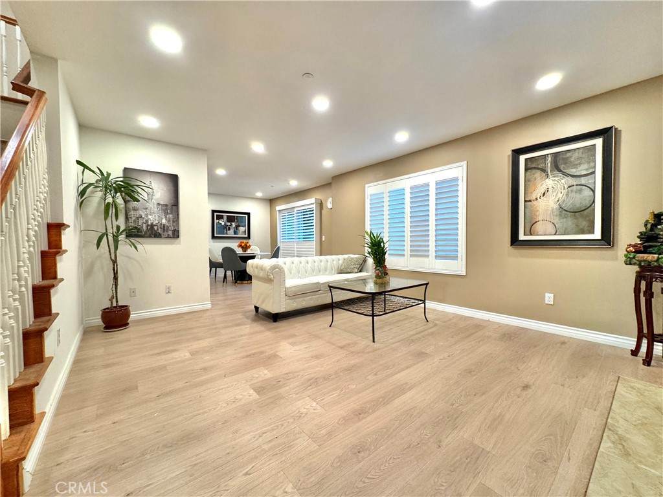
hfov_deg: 102.1
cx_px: 332
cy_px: 248
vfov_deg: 85.7
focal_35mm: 14
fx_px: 268
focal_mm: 2.22
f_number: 2.2
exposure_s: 1/120
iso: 250
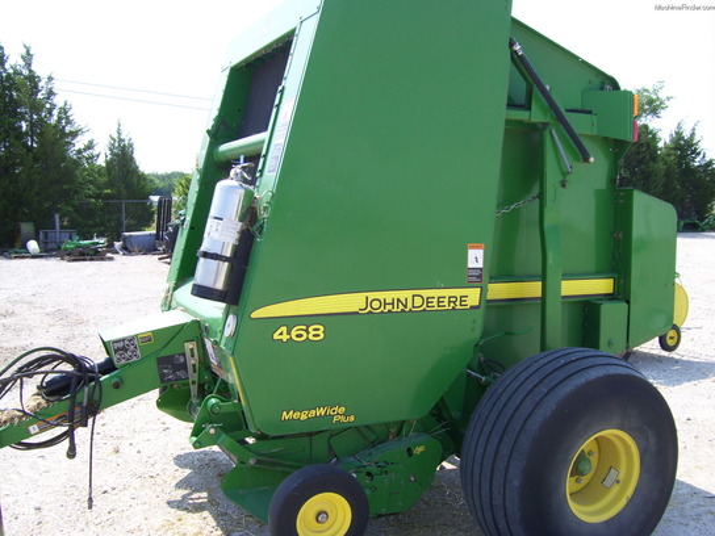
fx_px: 764
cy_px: 268
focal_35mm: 37
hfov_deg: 50.1
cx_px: 358
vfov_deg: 38.7
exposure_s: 1/250
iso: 80
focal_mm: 6
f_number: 4.8
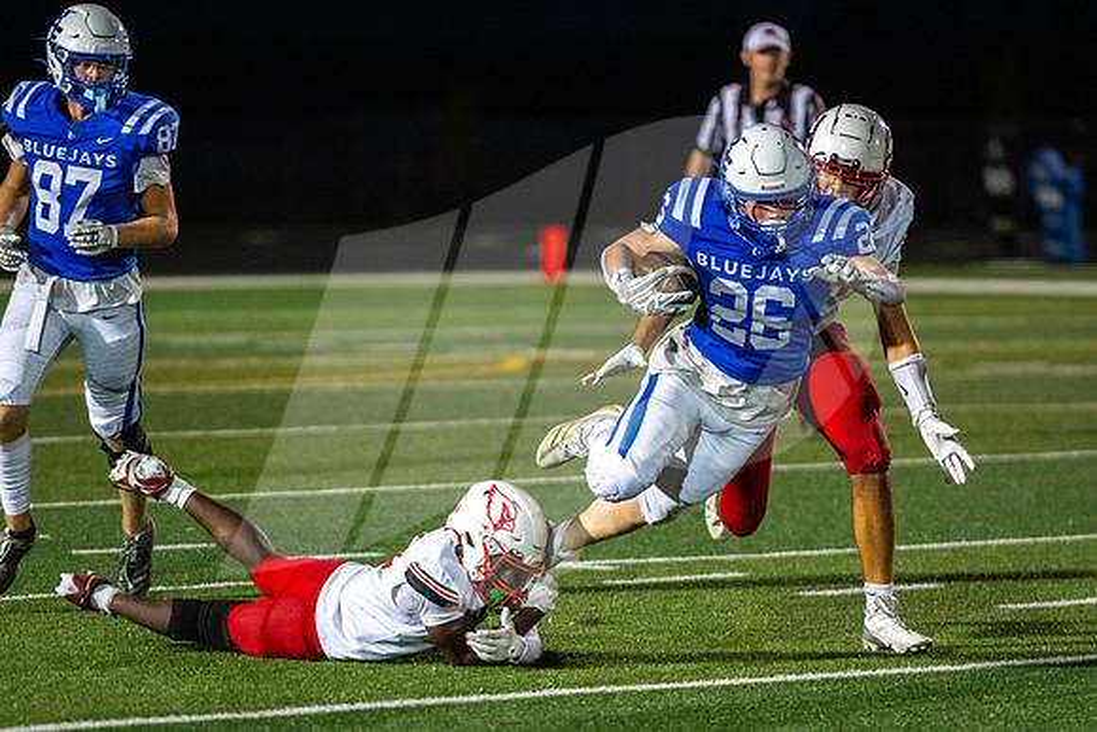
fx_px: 9070
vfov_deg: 4.6
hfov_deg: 6.9
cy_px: 444
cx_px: 569
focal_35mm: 298
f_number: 2.8
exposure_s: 1/1250
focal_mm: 200
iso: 5000
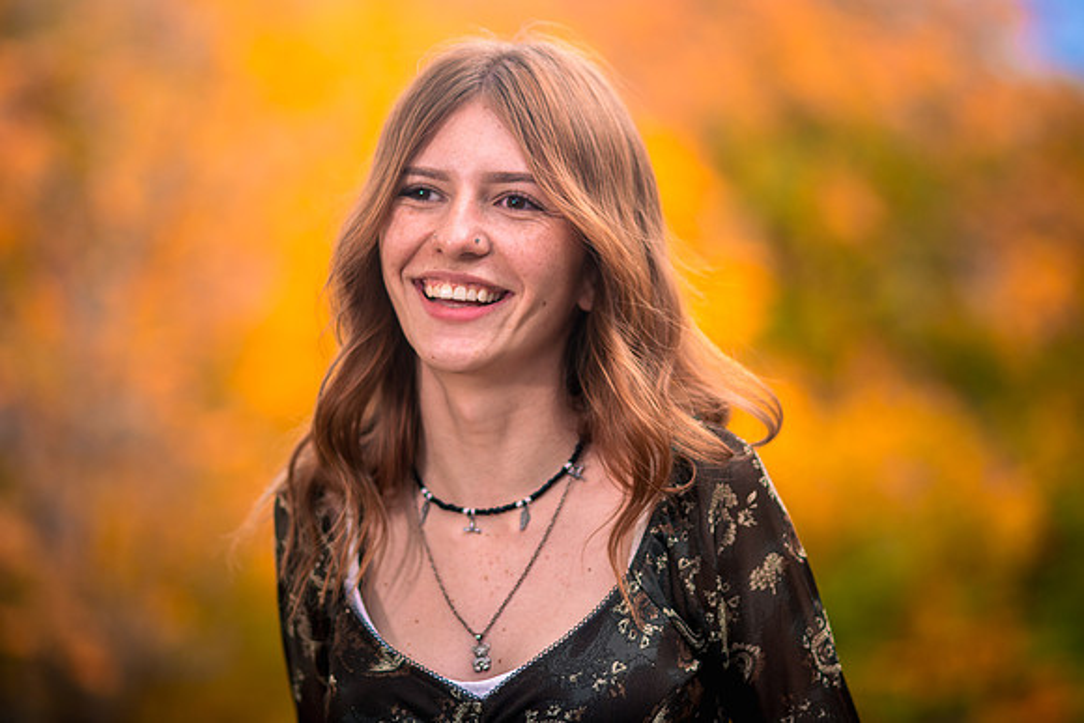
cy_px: 343
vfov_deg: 12.4
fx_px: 3328
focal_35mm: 111
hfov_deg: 18.5
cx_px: 514
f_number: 2
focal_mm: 105
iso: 200
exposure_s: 1/500
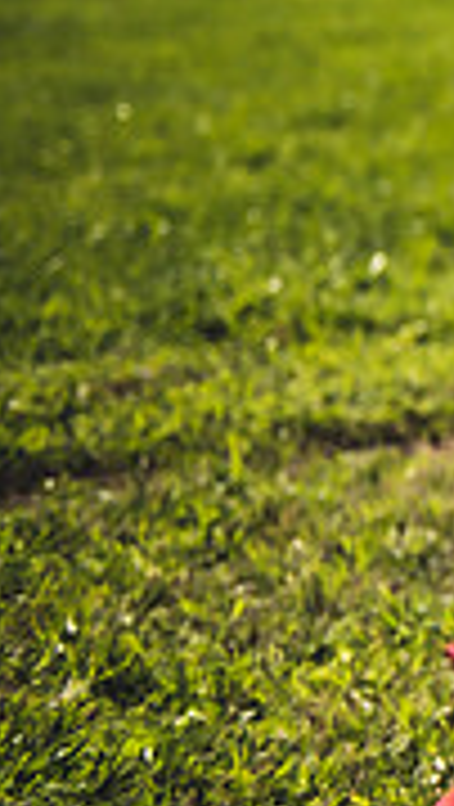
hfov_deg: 8.2
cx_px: 1299
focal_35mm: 129
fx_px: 2754
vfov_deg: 16.5
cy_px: 146
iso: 100
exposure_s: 1/2500
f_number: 2.8
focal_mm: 38
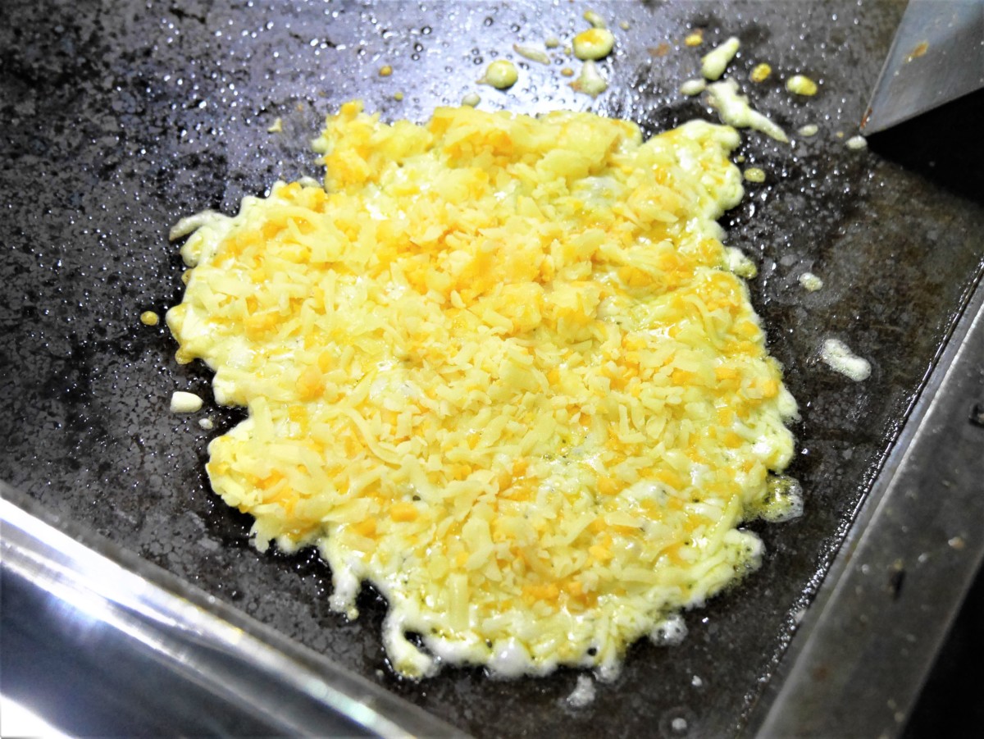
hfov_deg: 32.2
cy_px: 370
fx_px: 1706
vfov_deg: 24.4
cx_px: 492
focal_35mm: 60
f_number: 4.4
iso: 2000
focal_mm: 30
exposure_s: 1/60
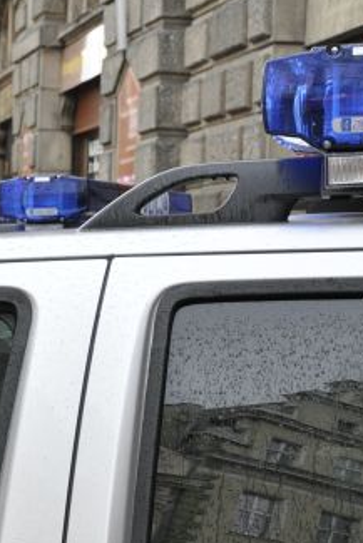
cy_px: 320
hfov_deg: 12.0
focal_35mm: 112
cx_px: -42
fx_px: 1692
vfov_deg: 18.2
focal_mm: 38
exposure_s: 1/80
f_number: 9
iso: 800
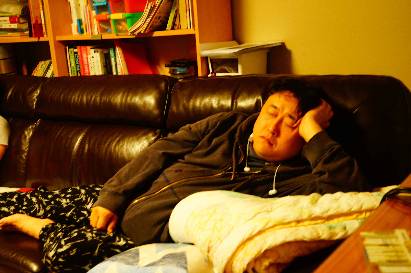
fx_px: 513
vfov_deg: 29.8
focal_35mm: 45
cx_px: 206
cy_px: 136
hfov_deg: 43.6
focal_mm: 30
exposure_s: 1/60
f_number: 4.5
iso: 1600
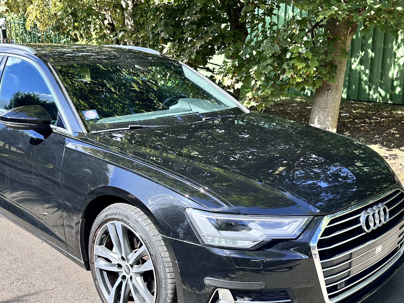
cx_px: 202
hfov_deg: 45.8
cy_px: 161
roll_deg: -0.3
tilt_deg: -13.1
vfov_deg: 35.1
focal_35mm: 41
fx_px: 479
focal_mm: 6.86
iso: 80
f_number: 1.78
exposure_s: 1/1009
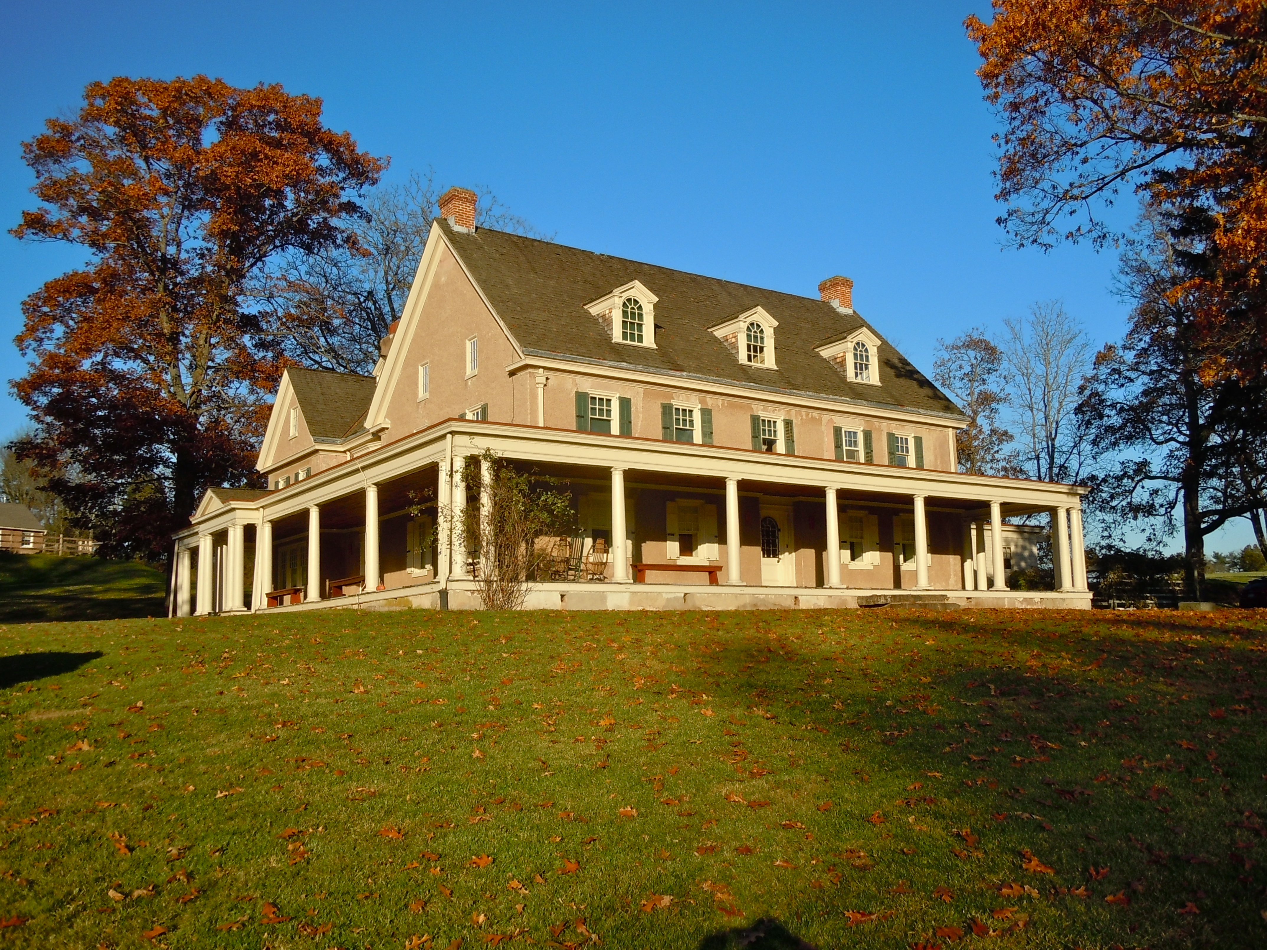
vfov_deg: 42.9
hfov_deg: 55.4
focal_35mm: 33
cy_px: 475
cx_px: 634
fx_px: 1208
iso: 100
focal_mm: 5.9
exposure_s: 1/800
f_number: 4
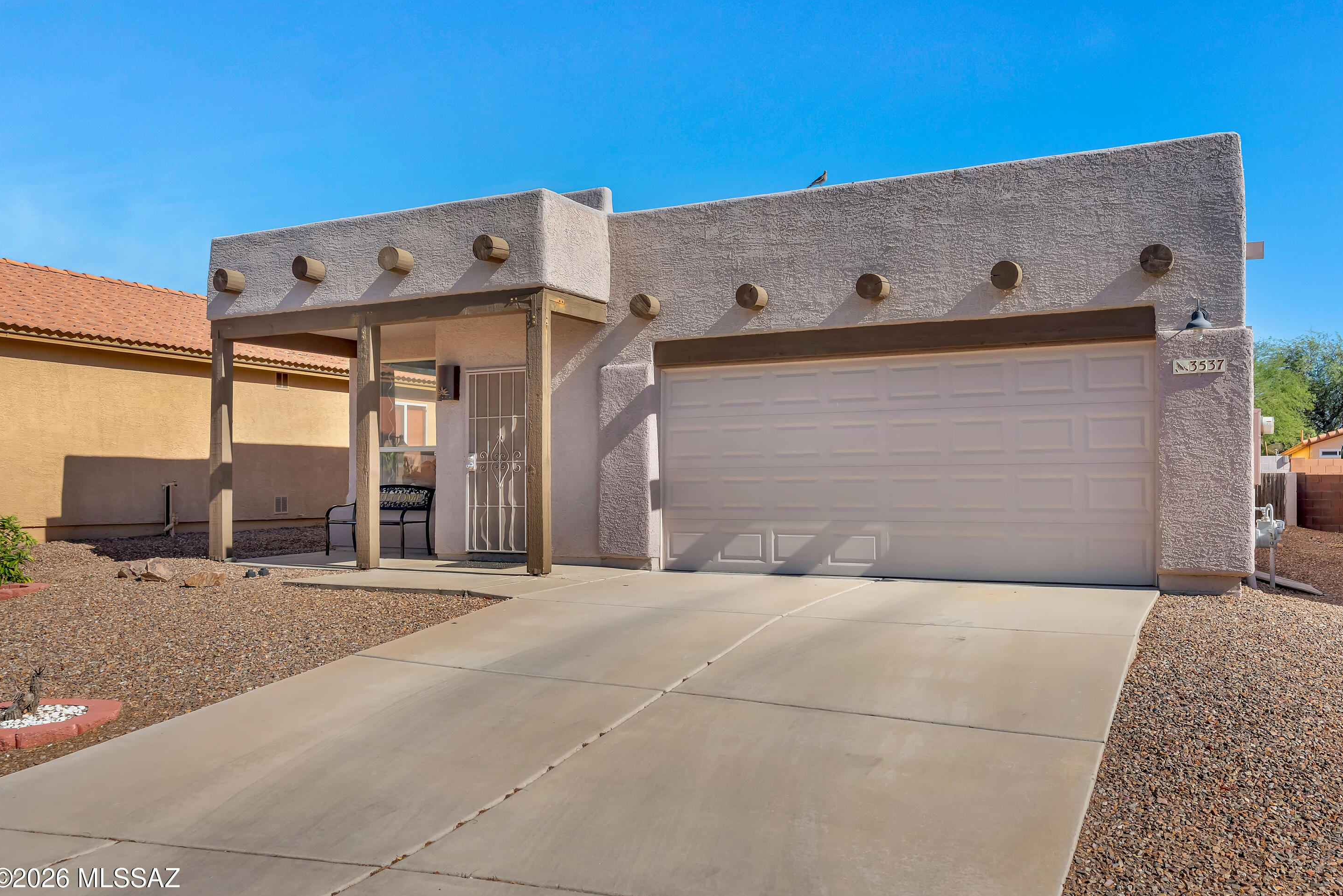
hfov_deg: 64.5
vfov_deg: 45.6
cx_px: 687
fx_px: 1064
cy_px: 456
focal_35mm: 29
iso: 250
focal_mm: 27.5
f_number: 8
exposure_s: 1/500
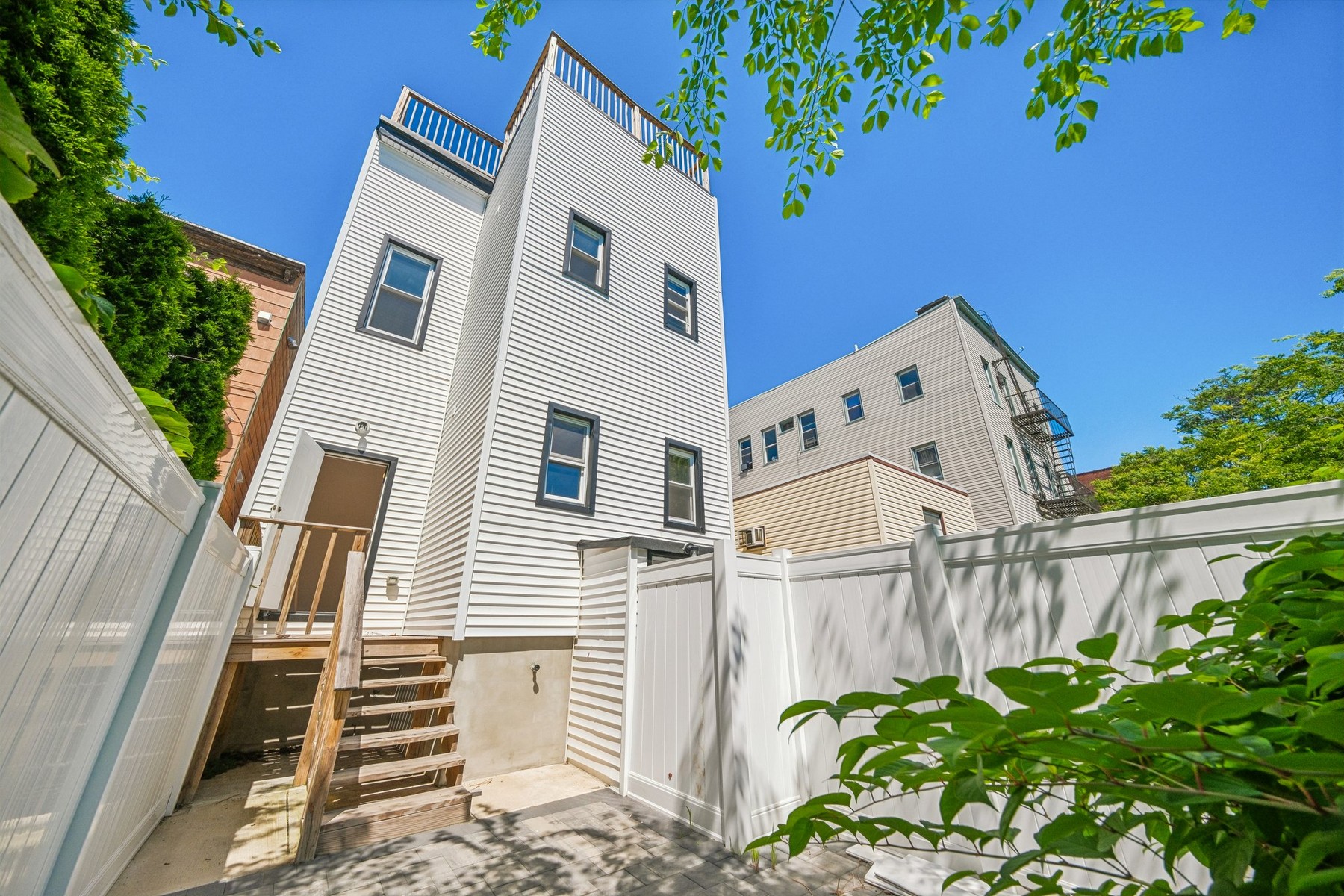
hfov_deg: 112.6
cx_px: 672
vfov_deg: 90.0
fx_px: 448
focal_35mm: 12
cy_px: 448
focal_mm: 8
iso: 320
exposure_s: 1/4400
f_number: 4
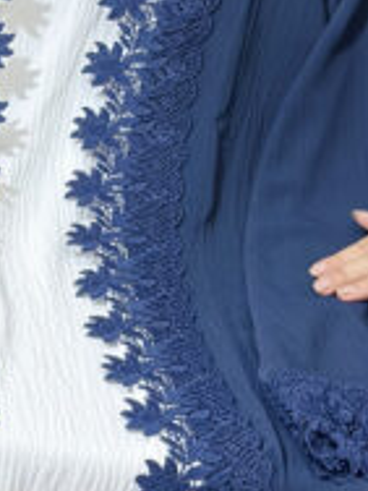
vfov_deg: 14.4
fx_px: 1928
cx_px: -50
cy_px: 124
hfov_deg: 10.7
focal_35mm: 136
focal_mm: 6.86
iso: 320
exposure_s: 1/60
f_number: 1.78
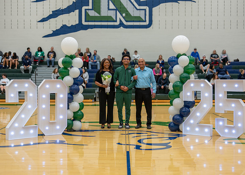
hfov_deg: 37.2
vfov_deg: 27.0
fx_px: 364
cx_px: 122
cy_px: 88
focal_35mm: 52
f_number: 1.2
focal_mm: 50
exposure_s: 1/400
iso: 320
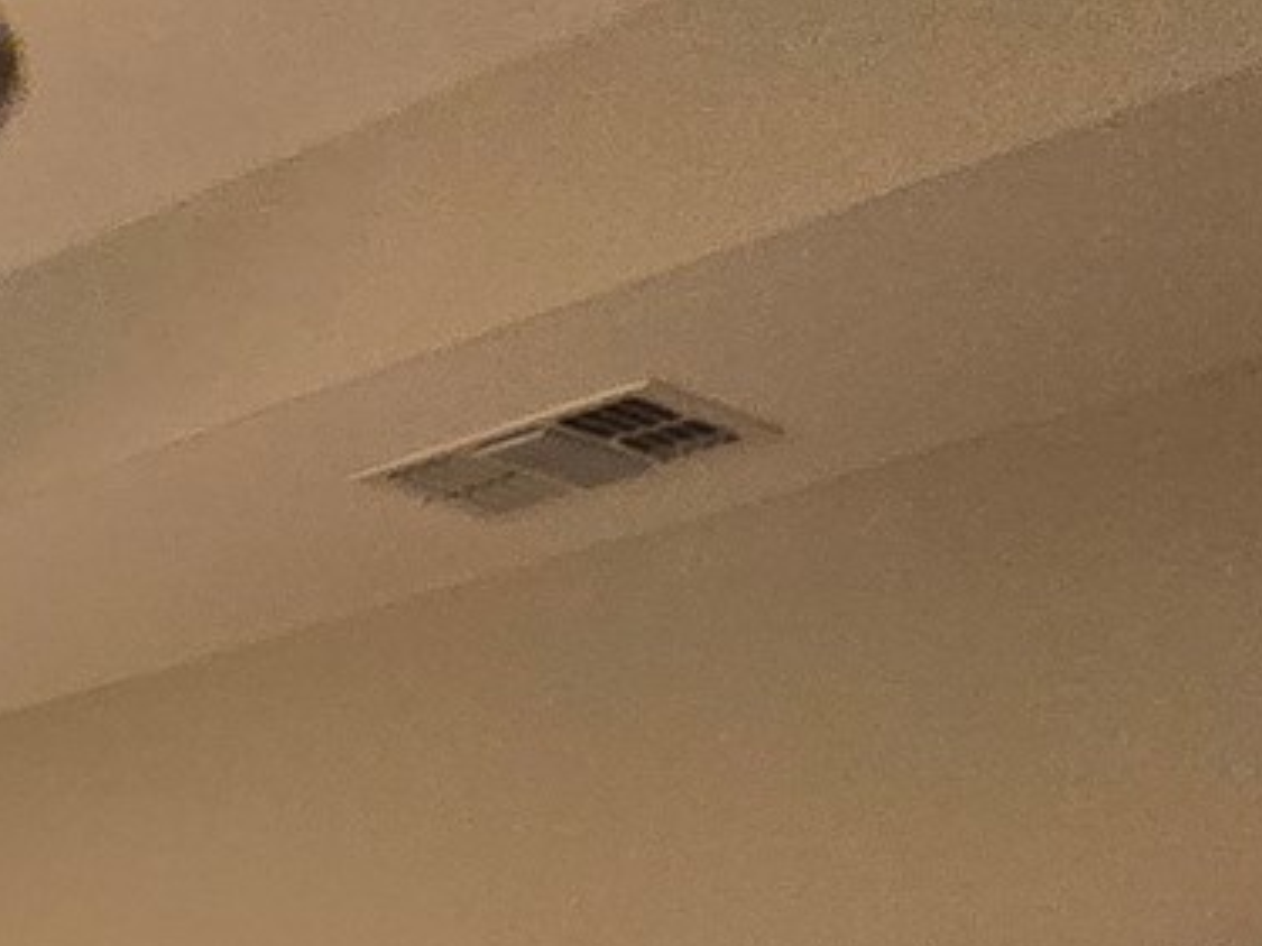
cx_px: -1457
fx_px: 2588
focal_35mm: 71
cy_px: 1828
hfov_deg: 17.0
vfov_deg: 16.4
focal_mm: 2.2
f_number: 2.2
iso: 200
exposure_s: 1/60
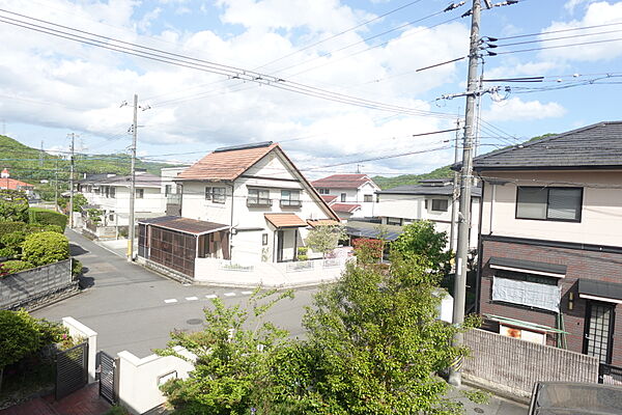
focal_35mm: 20
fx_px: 346
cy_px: 208
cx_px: 311
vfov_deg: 61.9
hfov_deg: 84.0
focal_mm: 7.6
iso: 125
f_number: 2
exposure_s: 1/2000
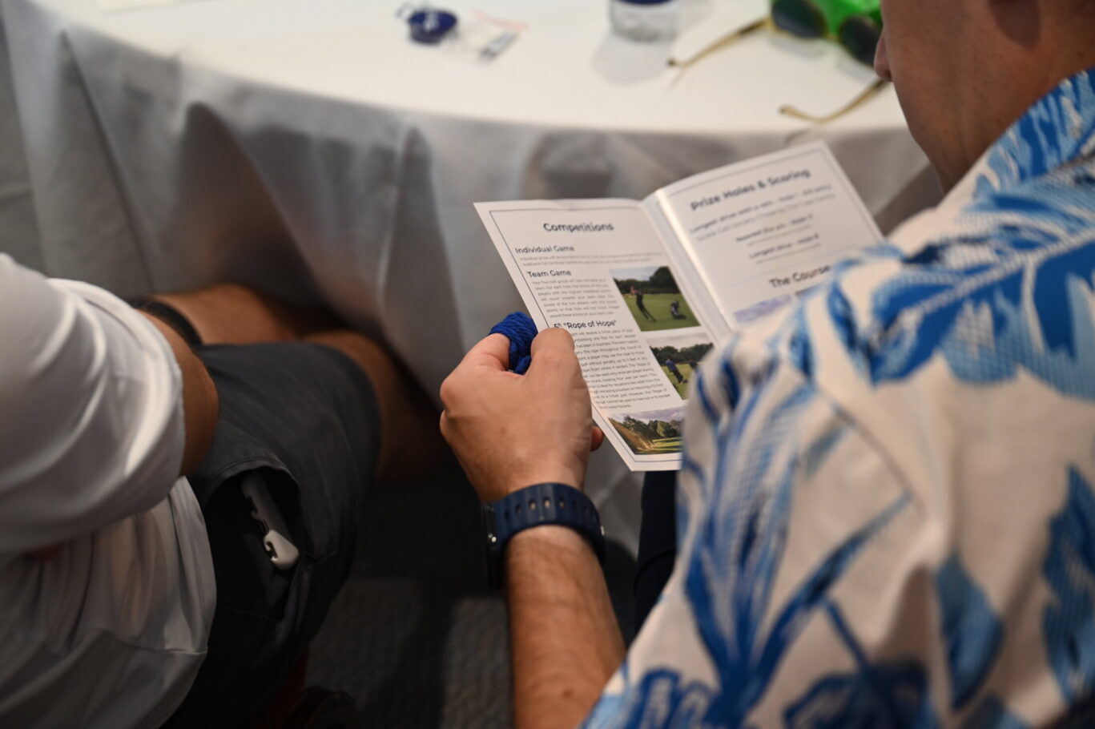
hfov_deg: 38.2
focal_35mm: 52
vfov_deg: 26.0
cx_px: 548
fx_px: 1581
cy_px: 364
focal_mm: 52
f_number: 3.2
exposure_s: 1/100
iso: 1000
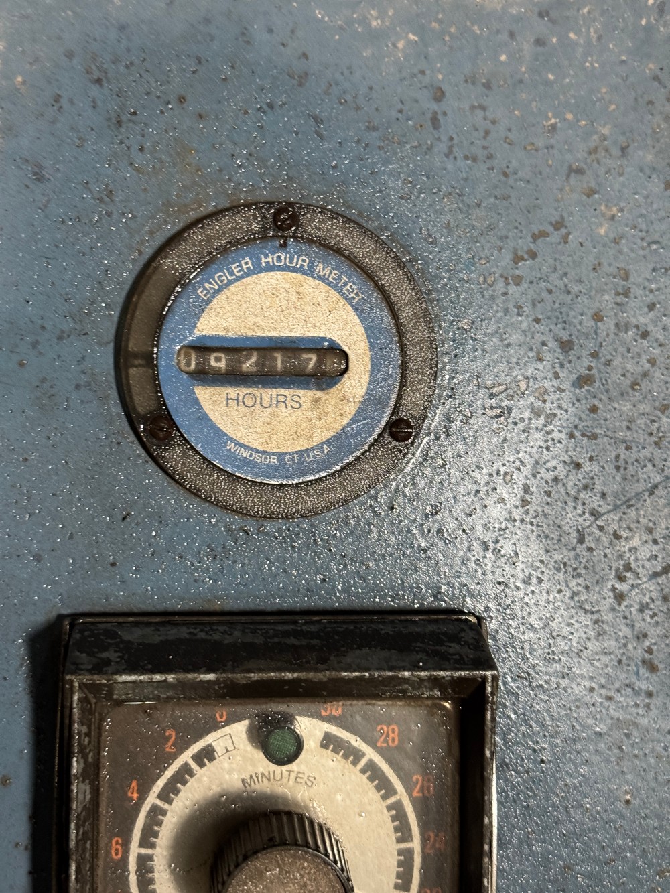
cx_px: 335
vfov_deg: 39.7
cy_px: 446
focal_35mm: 48
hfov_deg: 30.3
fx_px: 1239
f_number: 1.78
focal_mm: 6.76
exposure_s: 1/56
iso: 250
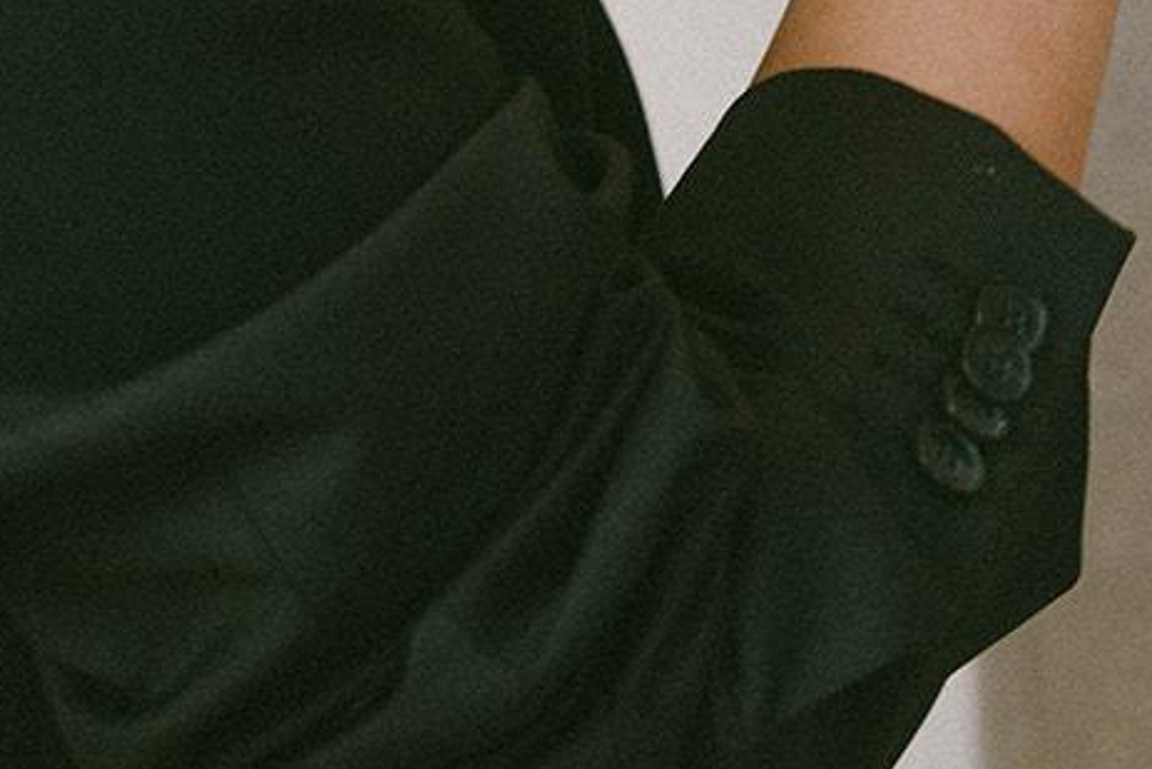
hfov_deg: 9.3
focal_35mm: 221
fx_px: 7074
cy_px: -352
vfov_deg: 6.2
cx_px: 699
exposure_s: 1/160
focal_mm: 60
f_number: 3.5
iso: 800
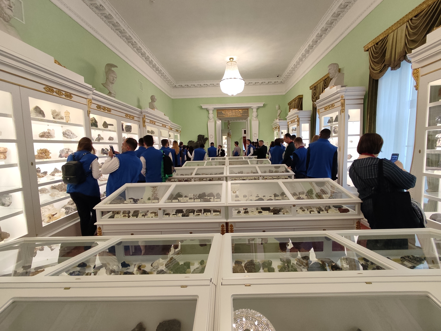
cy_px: 166
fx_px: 191
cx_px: 220
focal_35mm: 15
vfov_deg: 81.7
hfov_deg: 98.2
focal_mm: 1.6
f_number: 2.2
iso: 179
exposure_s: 1/33
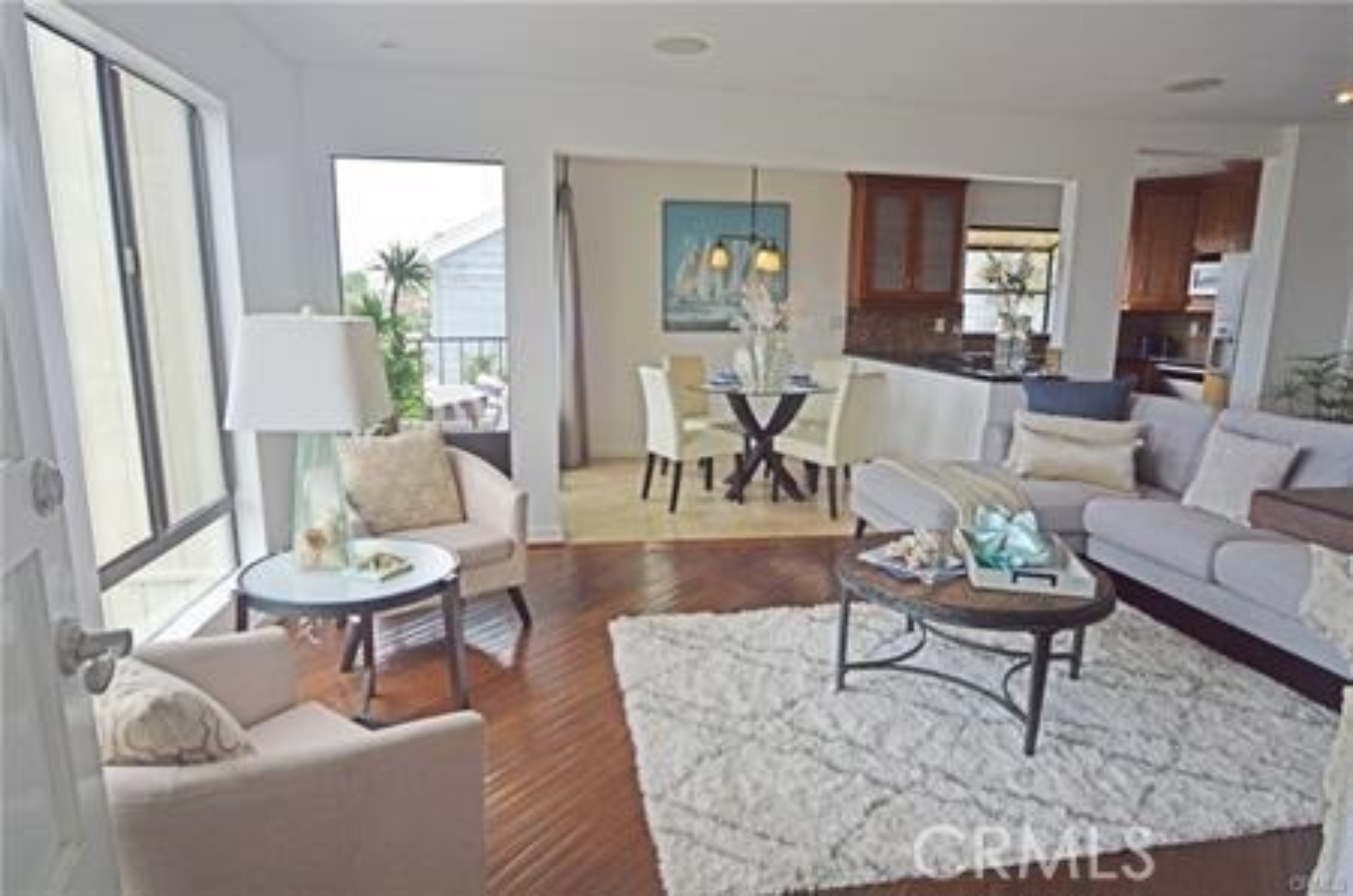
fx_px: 788
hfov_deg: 81.3
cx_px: 676
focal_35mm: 21
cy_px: 448
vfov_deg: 59.3
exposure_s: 1/160
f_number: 6.3
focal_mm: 14
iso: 200
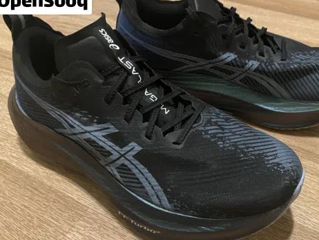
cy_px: 114
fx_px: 332
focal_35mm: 36
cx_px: 196
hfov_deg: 50.9
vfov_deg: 39.7
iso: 800
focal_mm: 4.25
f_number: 1.8
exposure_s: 1/25
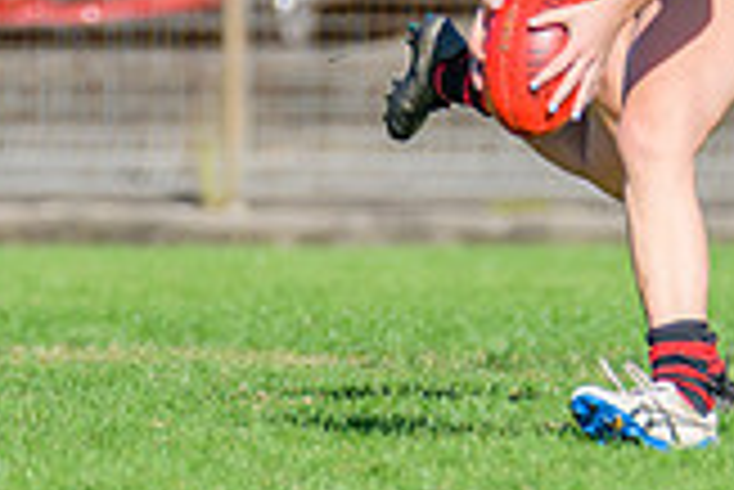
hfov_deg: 1.0
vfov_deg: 0.7
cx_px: 594
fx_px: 42446
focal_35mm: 2080
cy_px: 139
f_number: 8
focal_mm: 500
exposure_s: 1/1600
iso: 640
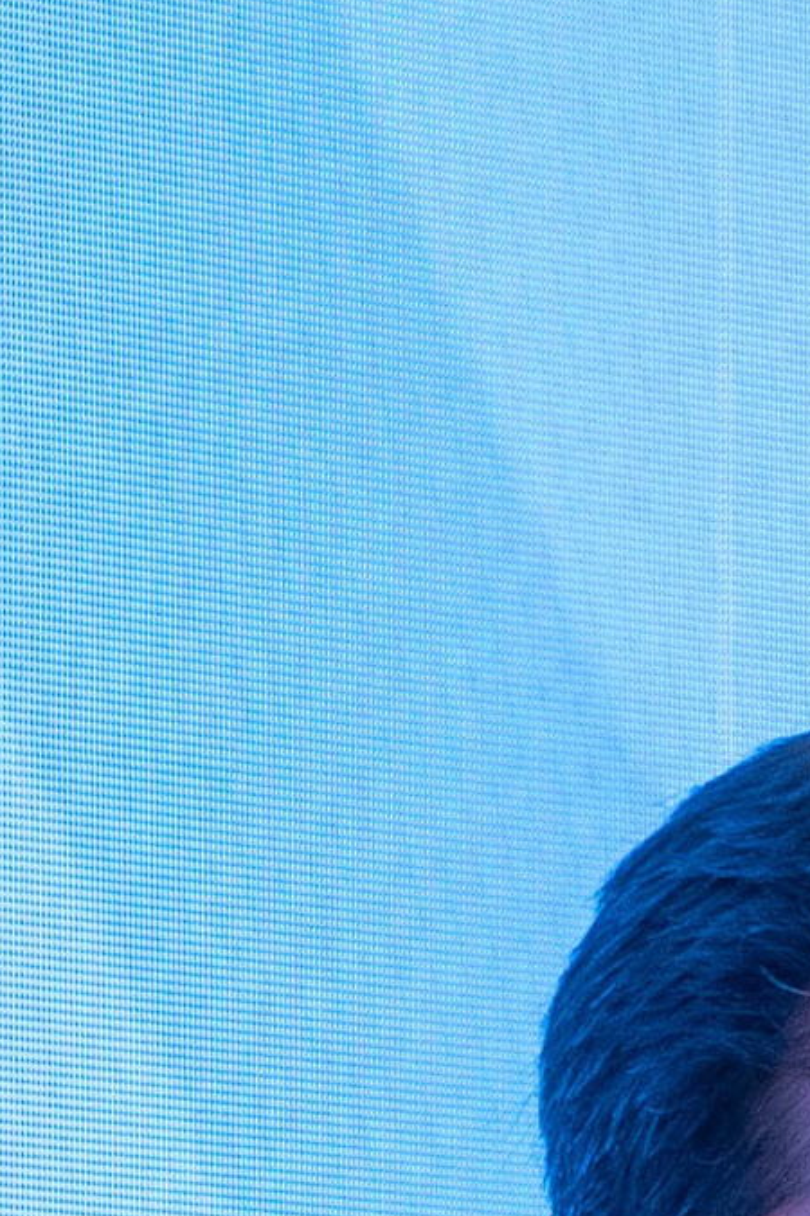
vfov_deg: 3.2
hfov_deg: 2.2
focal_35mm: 637
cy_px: 2682
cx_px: 803
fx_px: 21497
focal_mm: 75
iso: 500
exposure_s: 1/200
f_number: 2.8
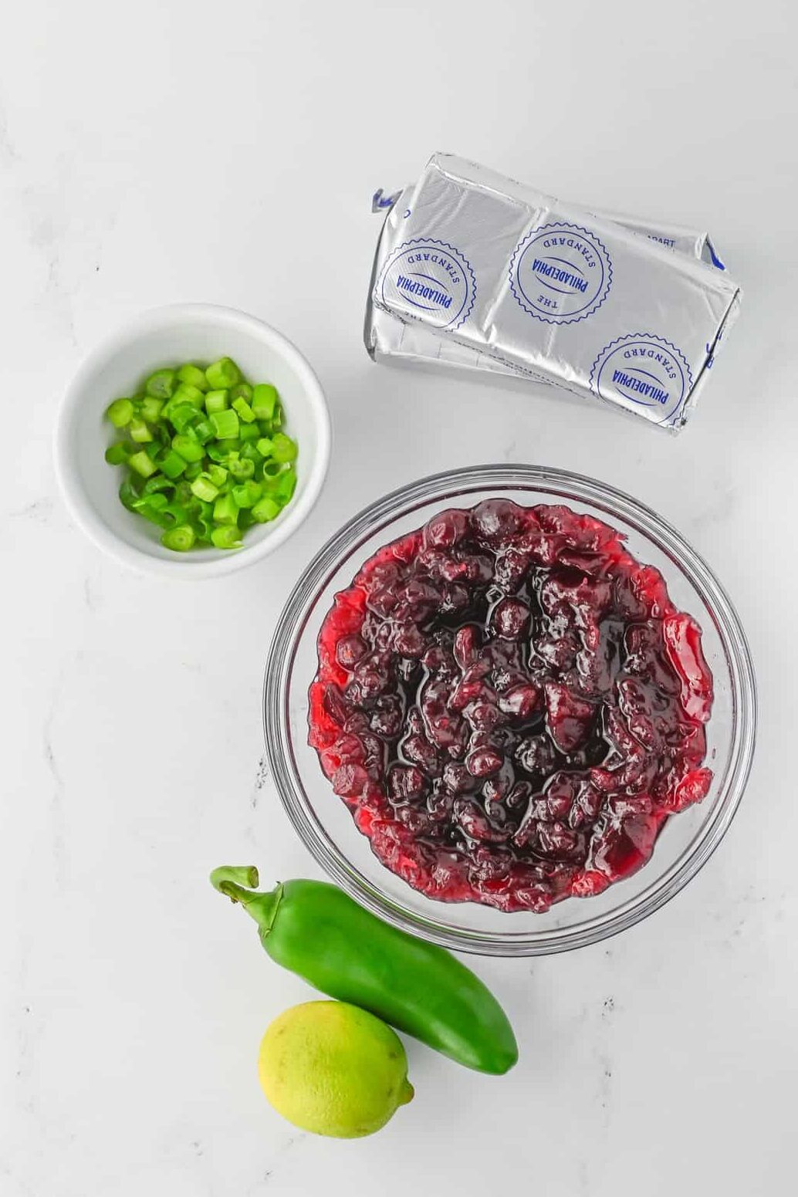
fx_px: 1662
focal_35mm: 50
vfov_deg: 39.6
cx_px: 399
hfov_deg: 27.0
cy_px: 598
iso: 450
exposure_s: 1/125
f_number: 8
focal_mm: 50
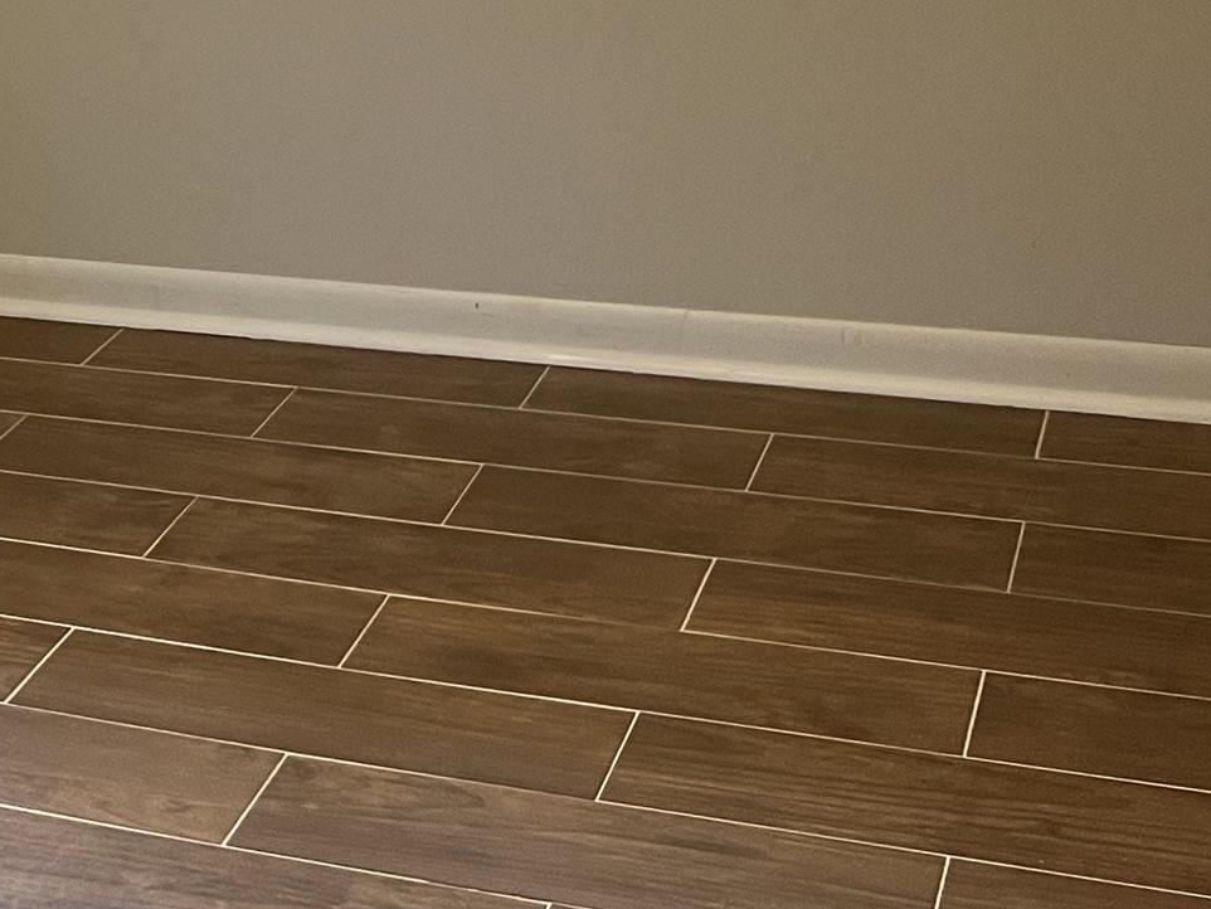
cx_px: -374
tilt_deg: -7.4
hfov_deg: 21.3
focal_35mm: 83
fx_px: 2904
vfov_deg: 16.9
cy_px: -220
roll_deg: +3.9
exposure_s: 1/60
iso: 125
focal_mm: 5.7
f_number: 1.5
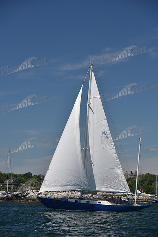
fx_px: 763
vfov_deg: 17.6
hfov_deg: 11.8
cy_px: 118
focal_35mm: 116
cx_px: 79
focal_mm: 116
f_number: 5.6
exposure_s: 1/1000
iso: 200
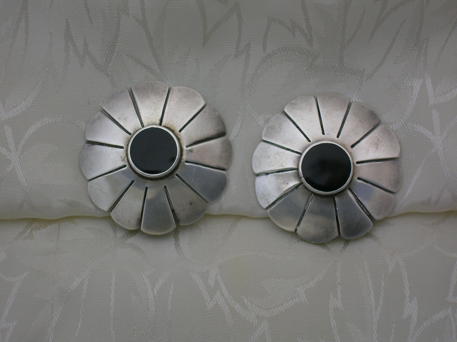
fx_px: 976
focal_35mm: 74
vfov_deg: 19.9
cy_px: 171
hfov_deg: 26.4
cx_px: 228
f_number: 4
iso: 50
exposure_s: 1/5.7
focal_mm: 12.3
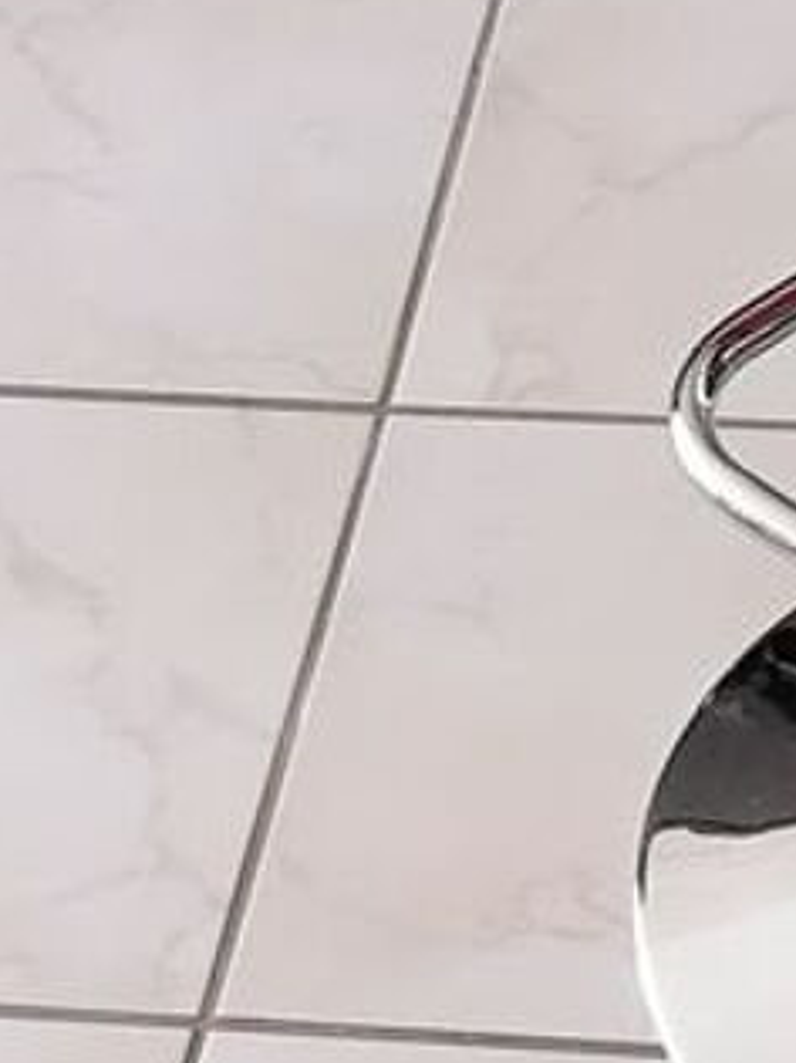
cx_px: 863
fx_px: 3375
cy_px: 420
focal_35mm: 110
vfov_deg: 17.9
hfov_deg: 13.2
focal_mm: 5.3
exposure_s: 1/25
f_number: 1.8
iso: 400
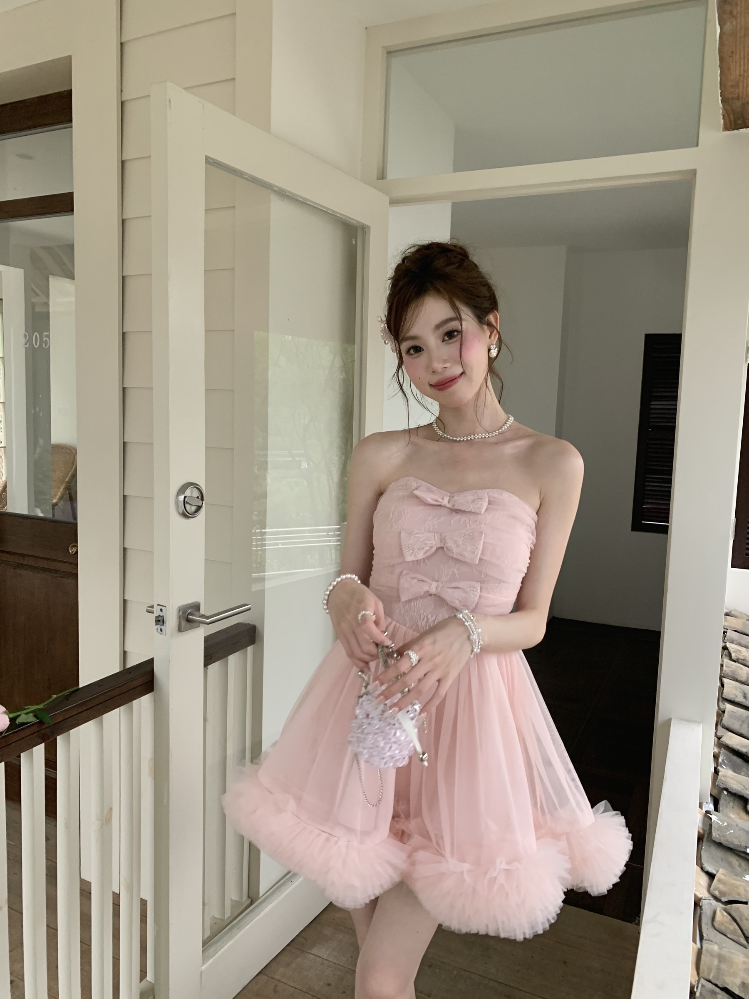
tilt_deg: -6.1
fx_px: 750
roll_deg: -0.7
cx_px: 374
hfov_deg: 53.1
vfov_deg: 67.3
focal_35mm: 26
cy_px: 500
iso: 160
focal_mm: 4.25
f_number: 1.8
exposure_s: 1/60
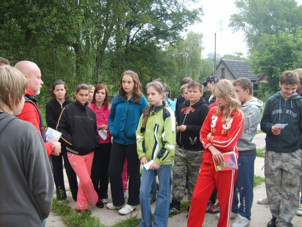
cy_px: 114
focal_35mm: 35
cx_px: 151
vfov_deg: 40.7
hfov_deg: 52.6
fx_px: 305
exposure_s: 1/90
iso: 50
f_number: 2.8
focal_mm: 5.8
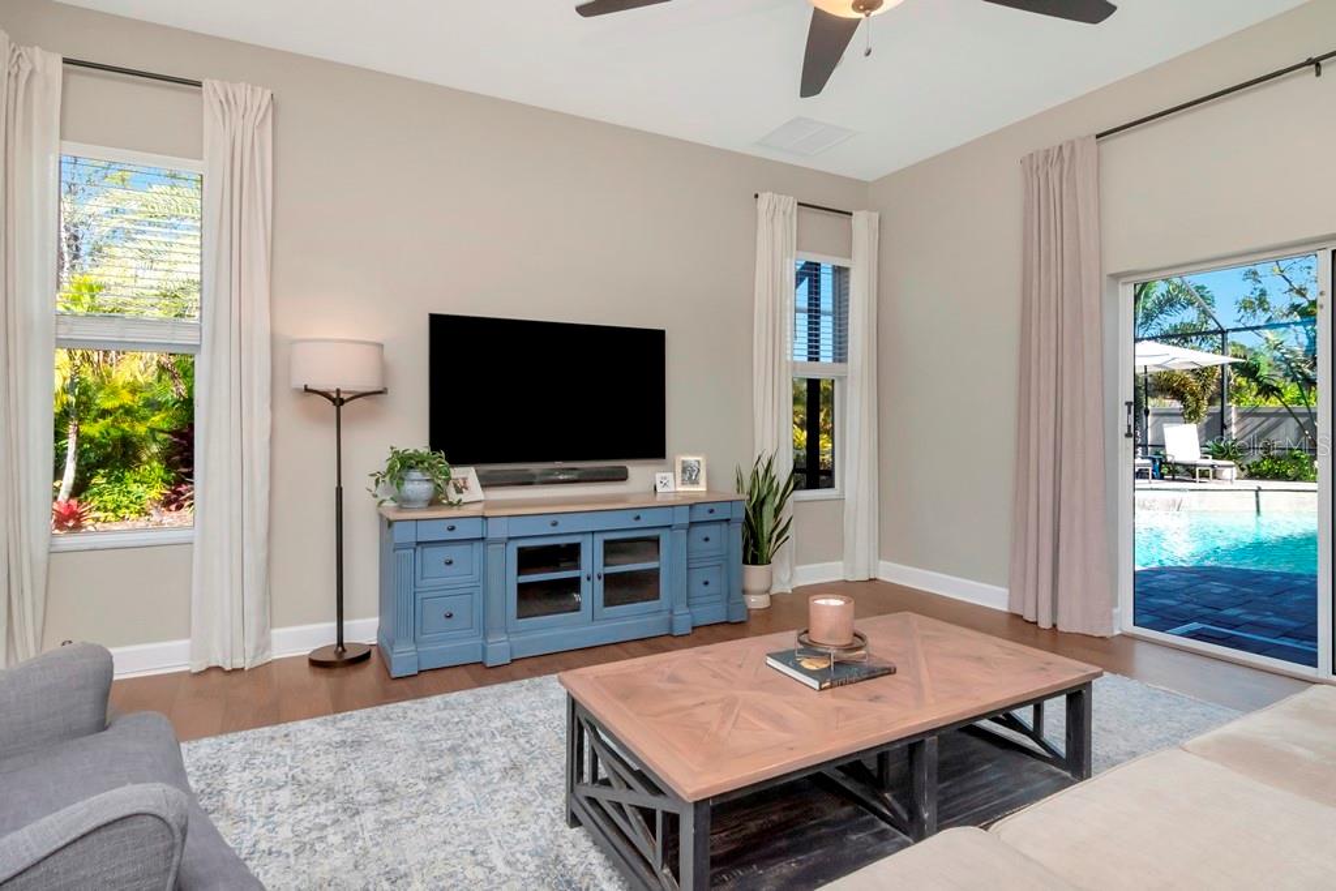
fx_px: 668
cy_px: 446
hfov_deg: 90.0
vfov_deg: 67.4
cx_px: 668
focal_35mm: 18
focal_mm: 12
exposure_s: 1/200
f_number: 11
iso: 800
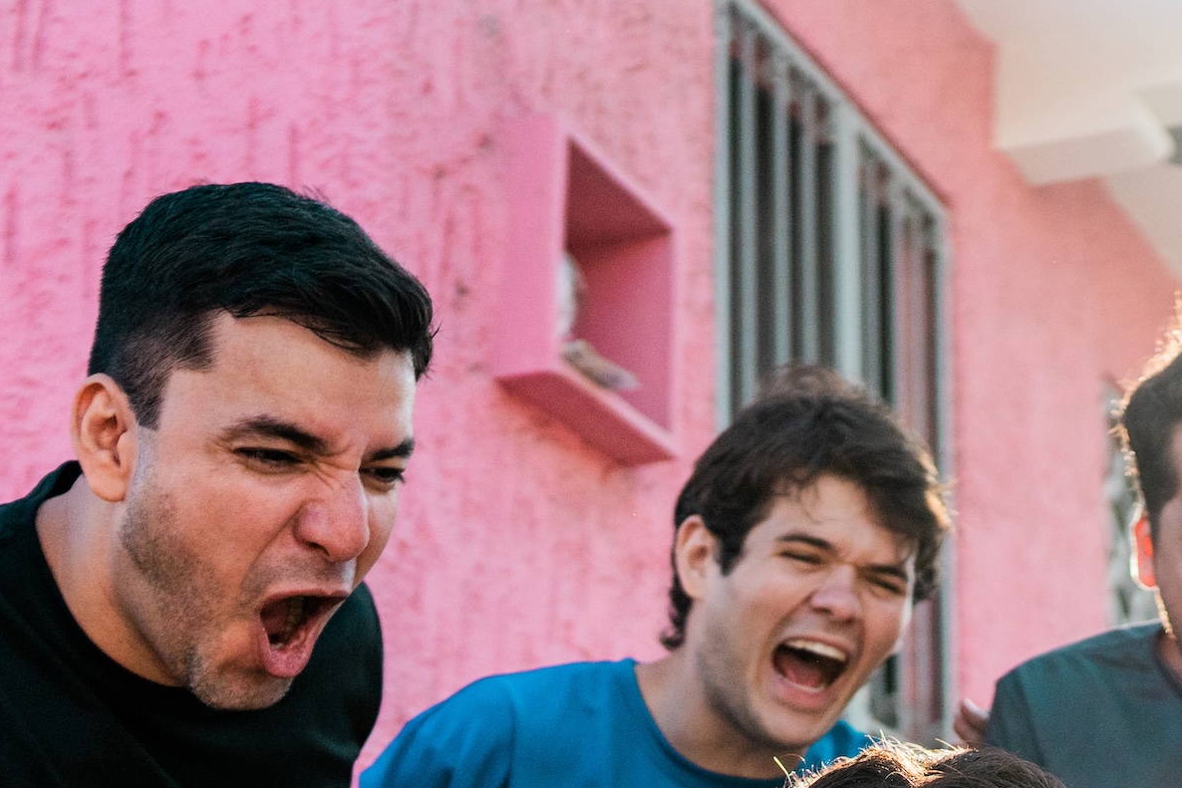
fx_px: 2791
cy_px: 859
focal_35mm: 85
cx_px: 1202
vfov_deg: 15.7
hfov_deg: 22.9
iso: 1000
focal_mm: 35
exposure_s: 1/8000
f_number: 2.5
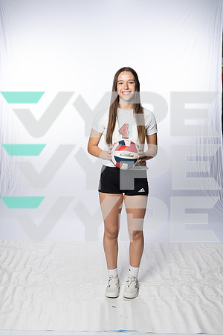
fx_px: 437
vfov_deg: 41.9
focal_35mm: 47
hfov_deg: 28.6
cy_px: 168
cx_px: 112
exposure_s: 1/250
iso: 640
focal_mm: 47
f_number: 8
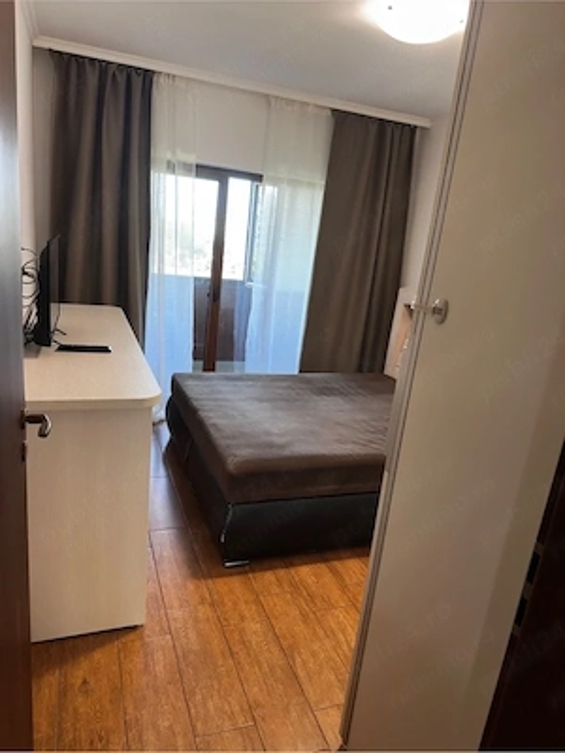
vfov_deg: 71.6
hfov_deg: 56.8
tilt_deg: -14.1
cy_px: 376
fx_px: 522
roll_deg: -6.6
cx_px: 282
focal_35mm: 24
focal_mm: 6.86
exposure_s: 1/50
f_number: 1.78
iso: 125
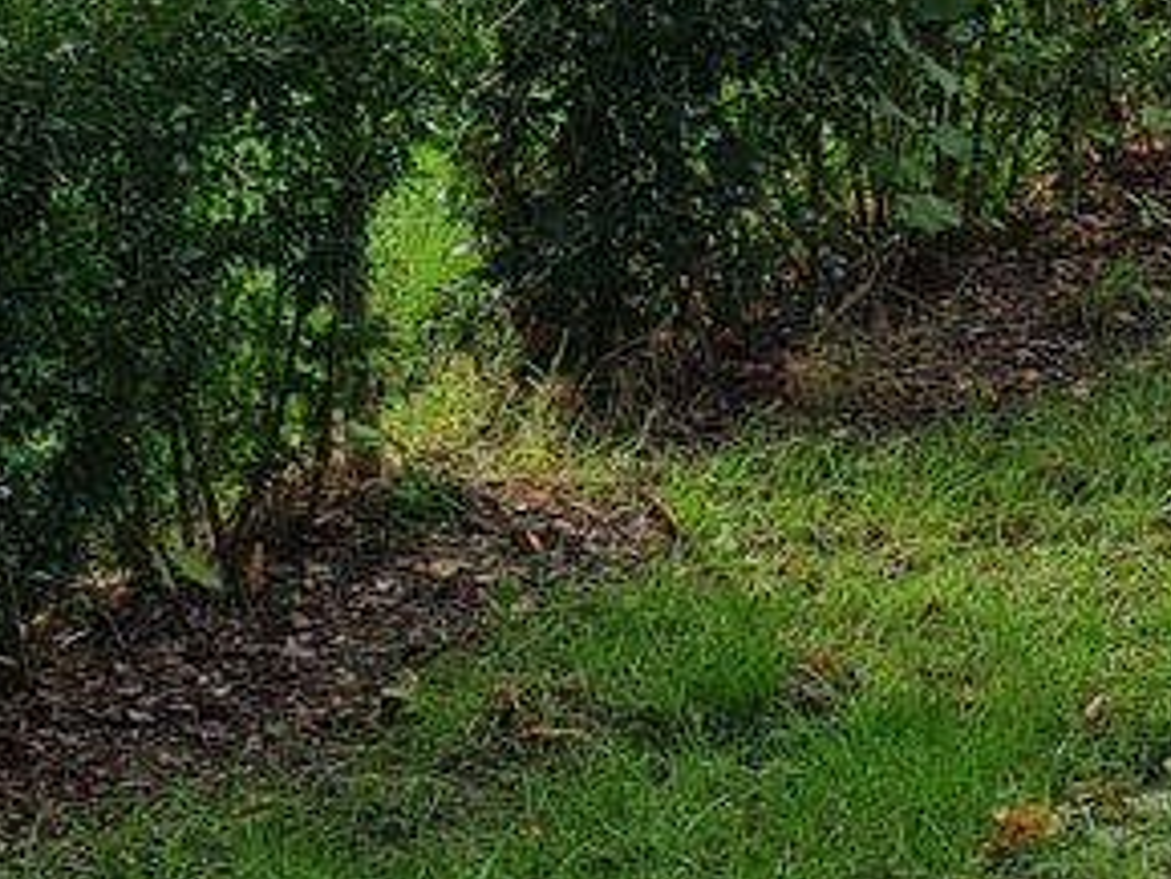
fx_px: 4873
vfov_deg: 10.2
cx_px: 1540
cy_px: 12
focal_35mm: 144
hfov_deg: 13.2
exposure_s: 1/2056
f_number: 1.8
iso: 50
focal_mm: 5.4
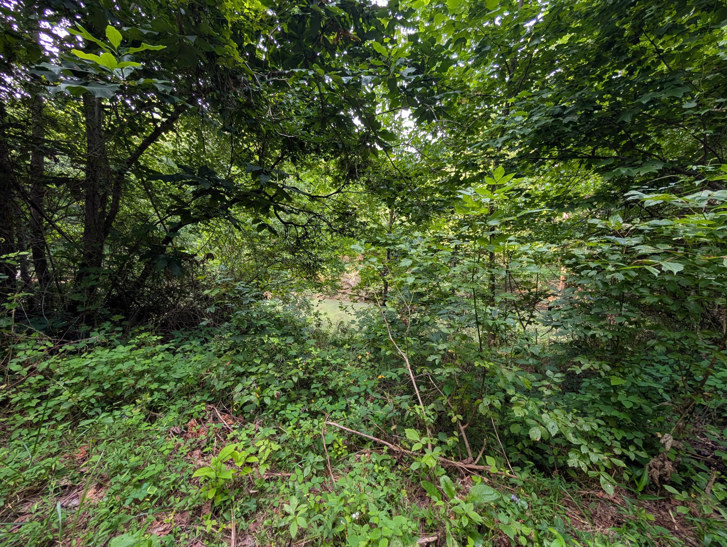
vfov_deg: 94.6
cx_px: 364
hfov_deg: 110.5
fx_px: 252
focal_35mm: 12
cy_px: 274
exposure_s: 1/149
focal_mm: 2.02
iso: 101
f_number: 1.7
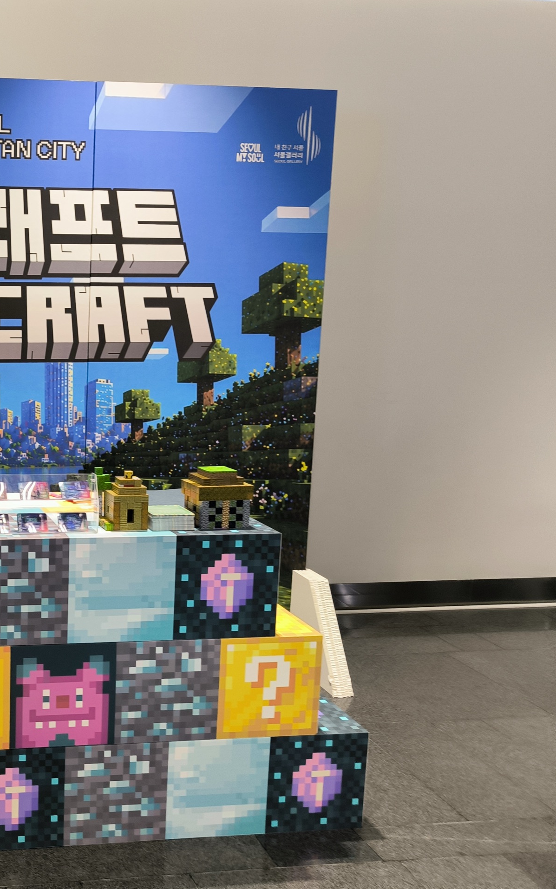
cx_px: -36
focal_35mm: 34
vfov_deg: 56.7
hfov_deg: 33.2
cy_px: 445
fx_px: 824
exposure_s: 1/60
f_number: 1.9
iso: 320
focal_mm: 6.92
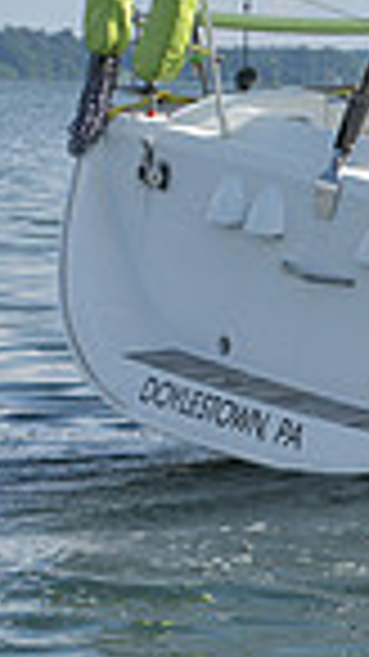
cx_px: 1269
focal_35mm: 291
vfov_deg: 7.4
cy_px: 200
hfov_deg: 4.0
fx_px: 5068
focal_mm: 70
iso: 320
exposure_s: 1/2000
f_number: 6.3
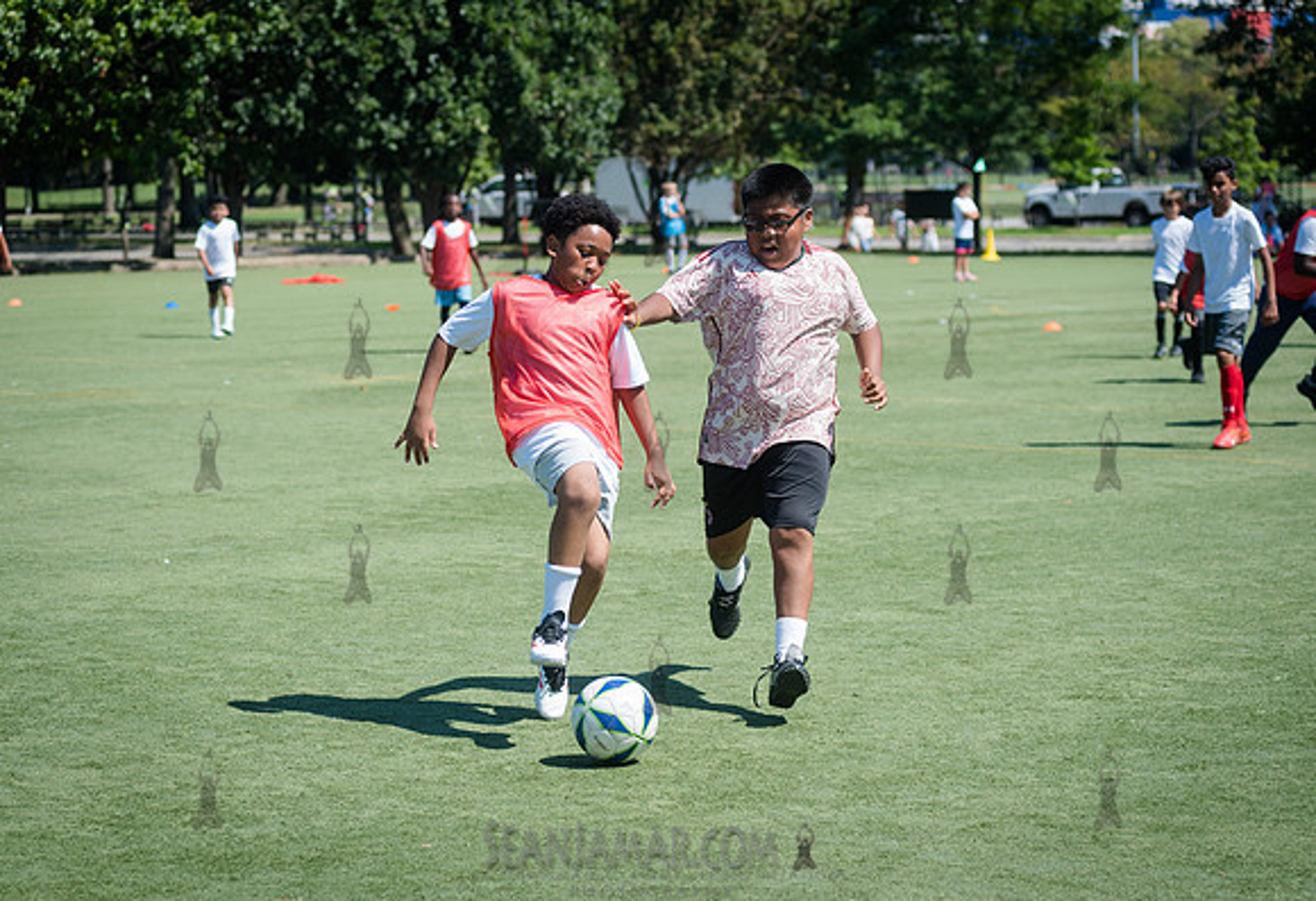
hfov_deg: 22.2
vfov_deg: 15.3
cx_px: 574
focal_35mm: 91
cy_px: 495
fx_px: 3348
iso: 200
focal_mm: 80
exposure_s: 1/1250
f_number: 4
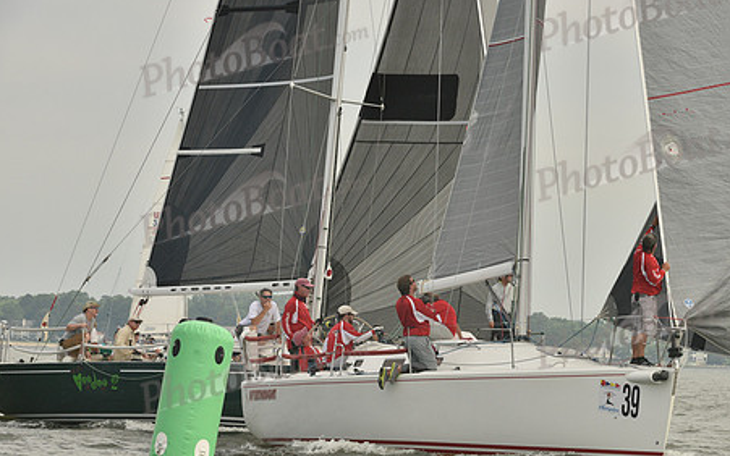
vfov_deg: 5.0
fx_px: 5213
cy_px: 266
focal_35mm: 262
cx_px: 453
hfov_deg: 8.0
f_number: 10
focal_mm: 200
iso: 400
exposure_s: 1/800
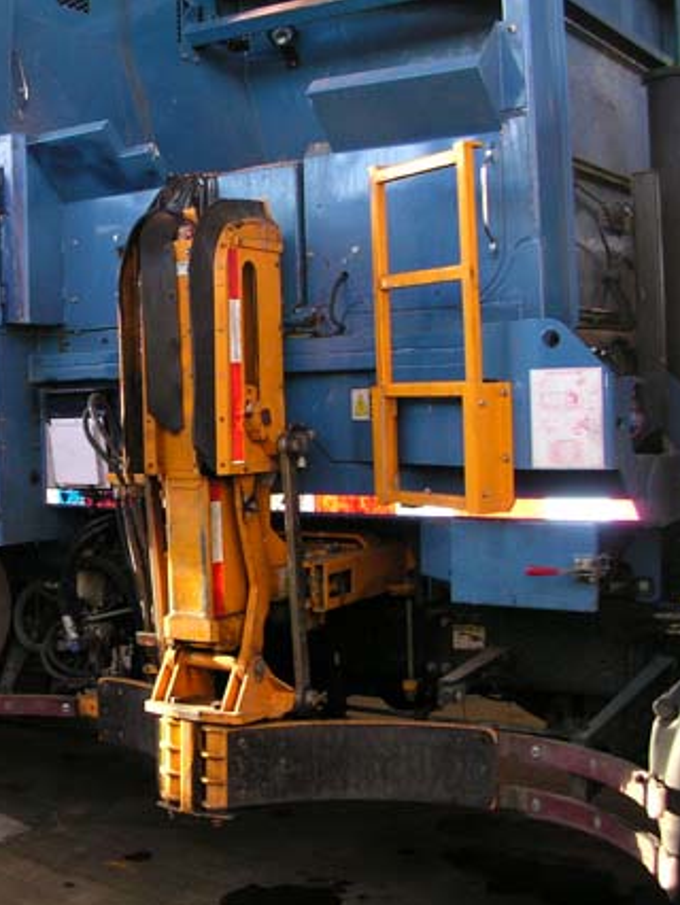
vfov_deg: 38.2
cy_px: 457
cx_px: 91
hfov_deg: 28.2
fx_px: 1308
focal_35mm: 50
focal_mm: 5.6
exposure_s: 1/30
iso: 100
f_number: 2.7
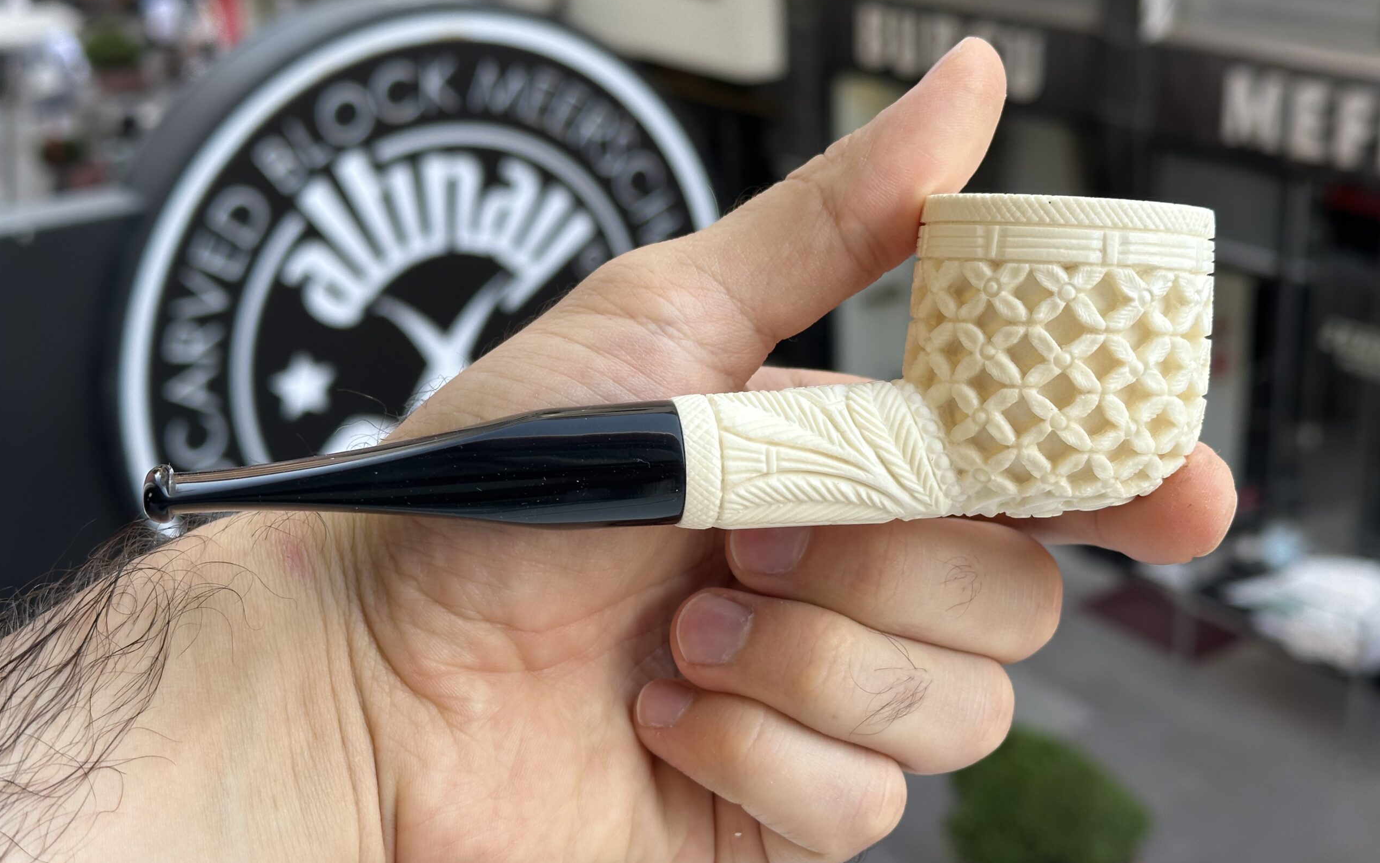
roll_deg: +2.1
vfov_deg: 25.3
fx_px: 1918
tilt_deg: -19.9
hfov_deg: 39.6
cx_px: 689
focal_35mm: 51
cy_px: 399
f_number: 1.78
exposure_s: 1/283
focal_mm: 6.86
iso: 64
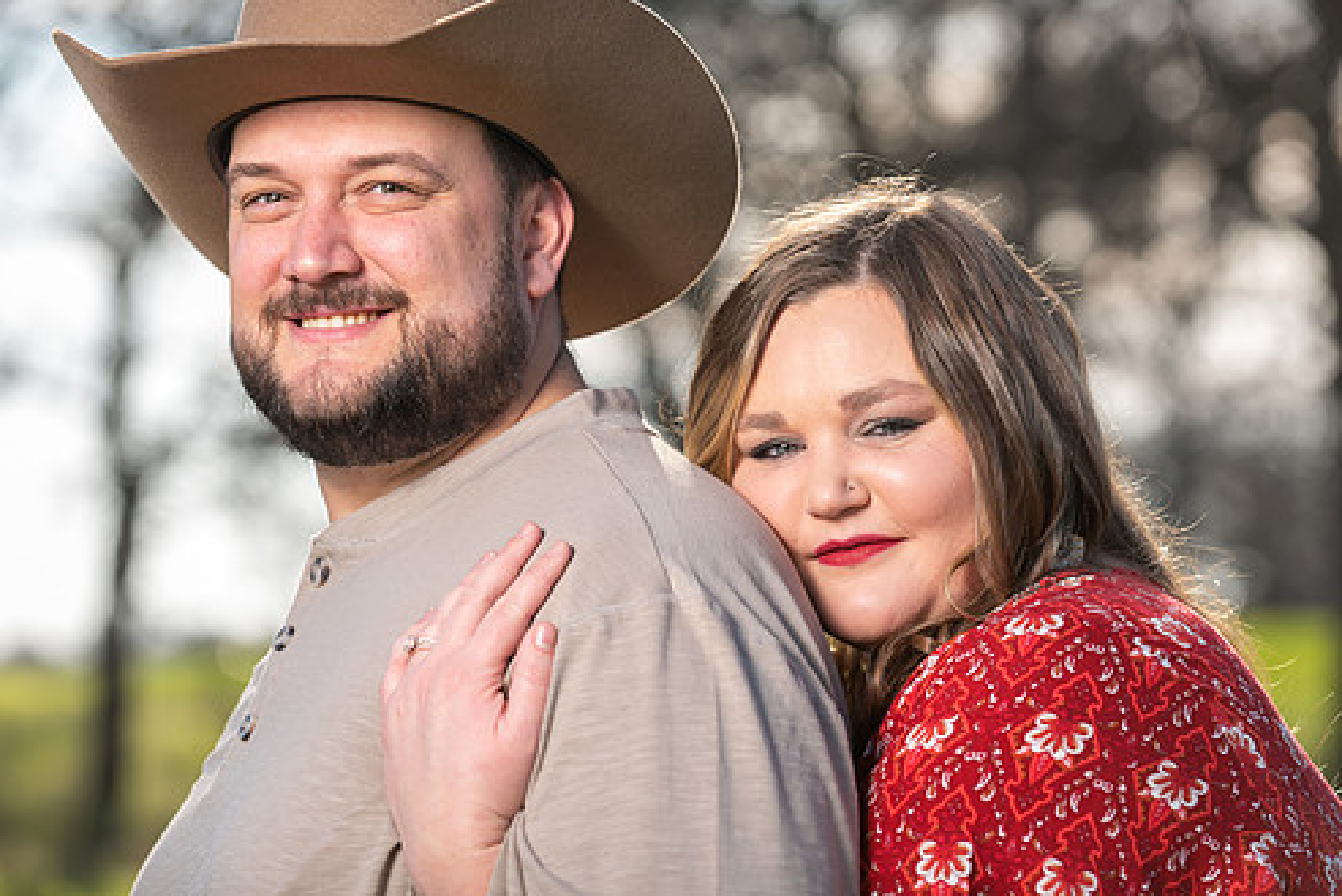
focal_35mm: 153
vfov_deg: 9.0
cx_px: 762
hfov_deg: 13.4
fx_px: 5705
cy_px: 481
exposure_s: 1/250
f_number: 4
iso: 50
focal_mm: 130
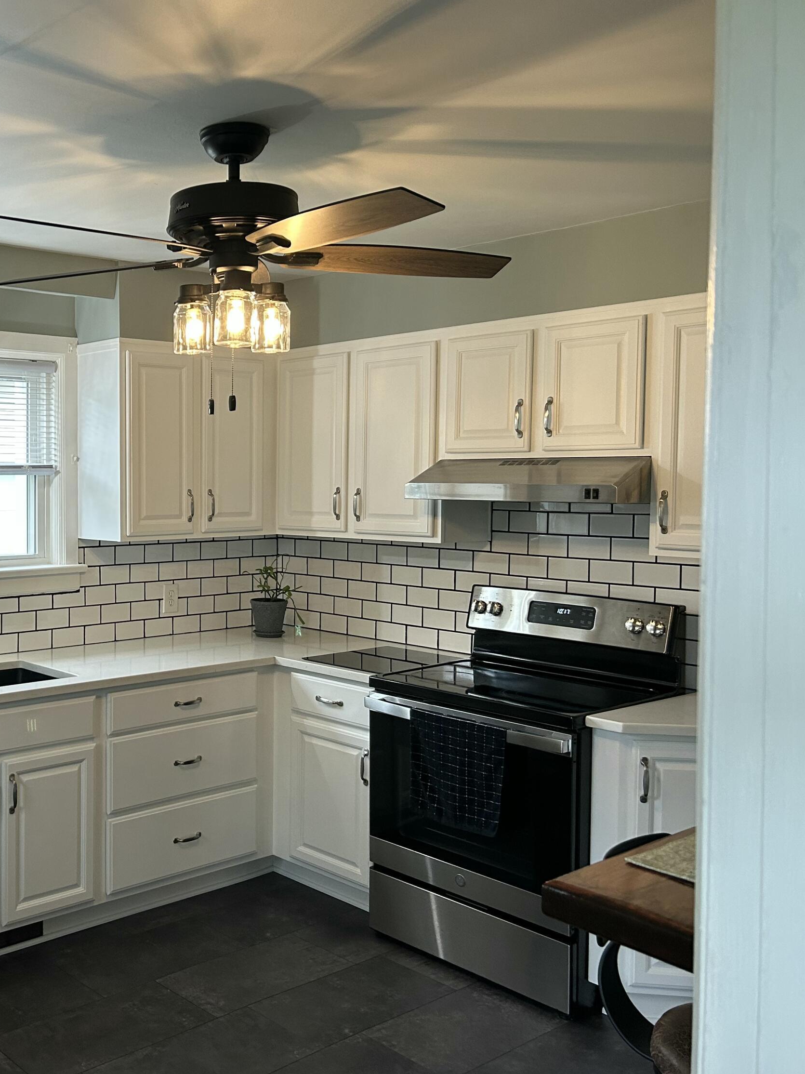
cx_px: 122
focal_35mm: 35
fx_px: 1086
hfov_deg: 38.6
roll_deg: -0.4
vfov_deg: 52.6
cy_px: 540
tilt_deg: -2.2
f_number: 1.5
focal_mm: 5.7
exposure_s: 1/120
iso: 125
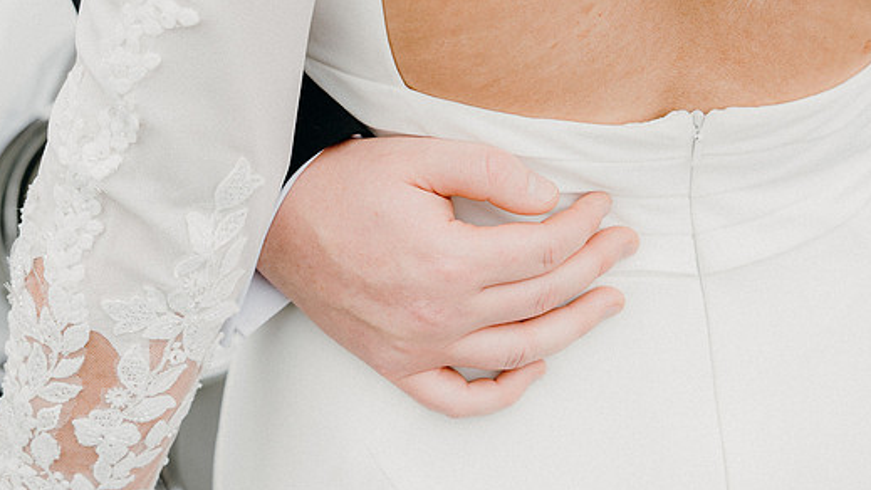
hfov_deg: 25.9
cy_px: 242
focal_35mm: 82
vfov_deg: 14.7
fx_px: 1894
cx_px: 448
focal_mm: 47
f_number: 3.5
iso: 125
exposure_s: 1/200
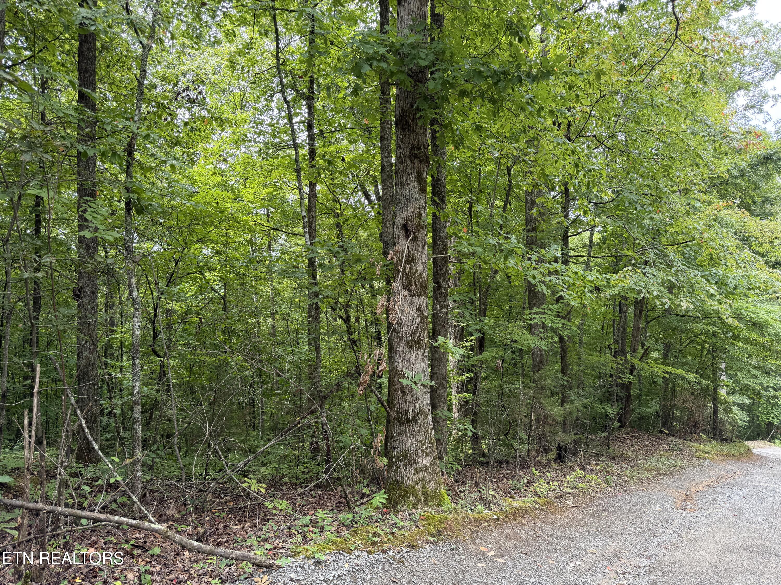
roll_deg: +1.3
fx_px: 541
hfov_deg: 71.6
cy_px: 292
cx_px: 390
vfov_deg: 56.8
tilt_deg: +0.7
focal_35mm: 24
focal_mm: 6.76
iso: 80
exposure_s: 1/250
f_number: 1.78
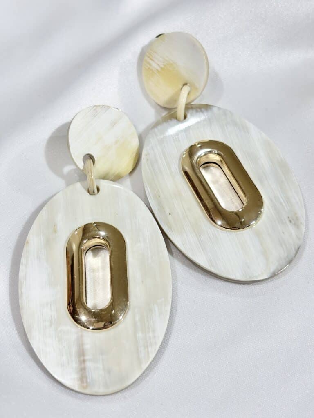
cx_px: 157
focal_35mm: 52
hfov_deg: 28.0
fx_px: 629
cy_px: 209
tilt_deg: -54.8
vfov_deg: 36.8
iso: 32
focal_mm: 5.96
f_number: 1.6
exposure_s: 1/206
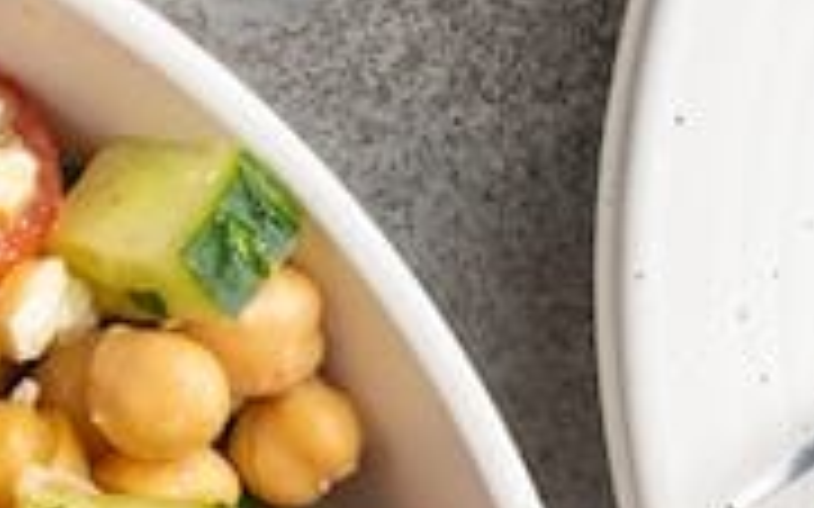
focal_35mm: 337
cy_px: 922
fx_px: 7474
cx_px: -589
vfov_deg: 3.9
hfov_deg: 6.1
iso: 160
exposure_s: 1/200
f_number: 13
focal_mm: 50
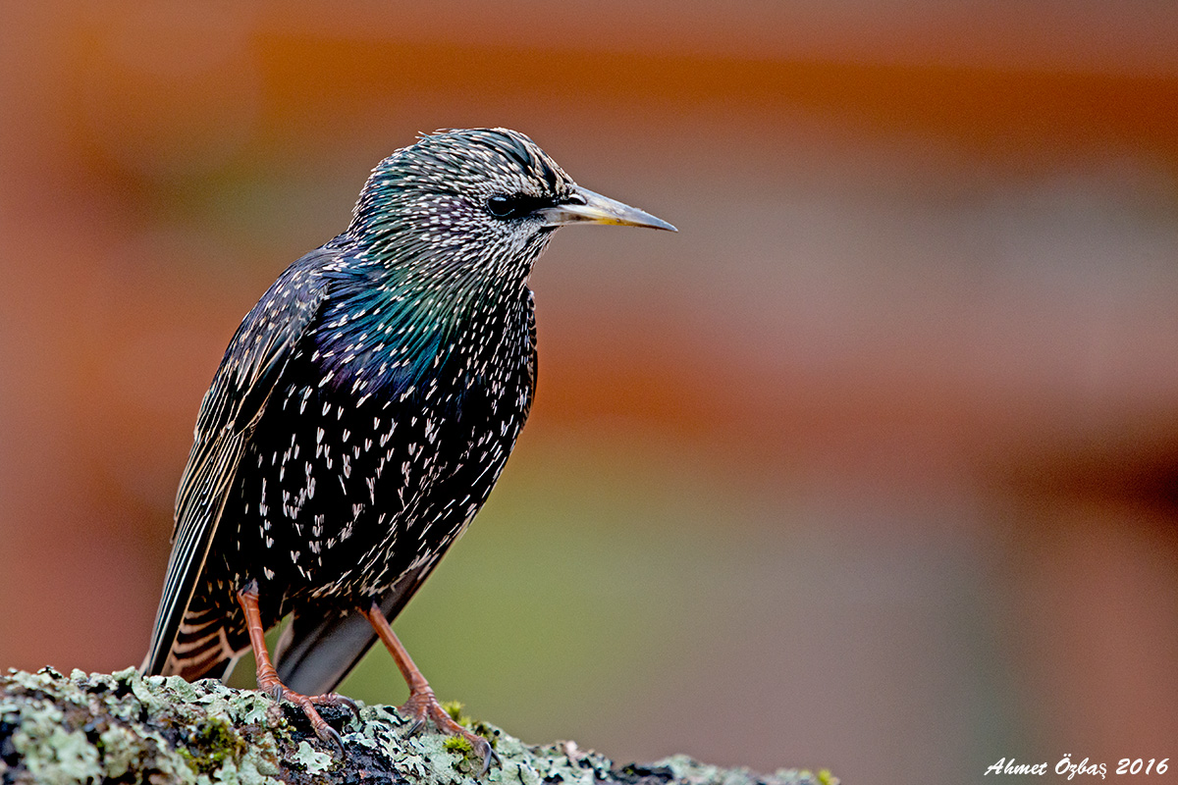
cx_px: 589
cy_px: 392
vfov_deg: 3.1
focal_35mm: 440
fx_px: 14397
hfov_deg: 4.7
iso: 1000
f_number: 5.6
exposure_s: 1/500
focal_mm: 440
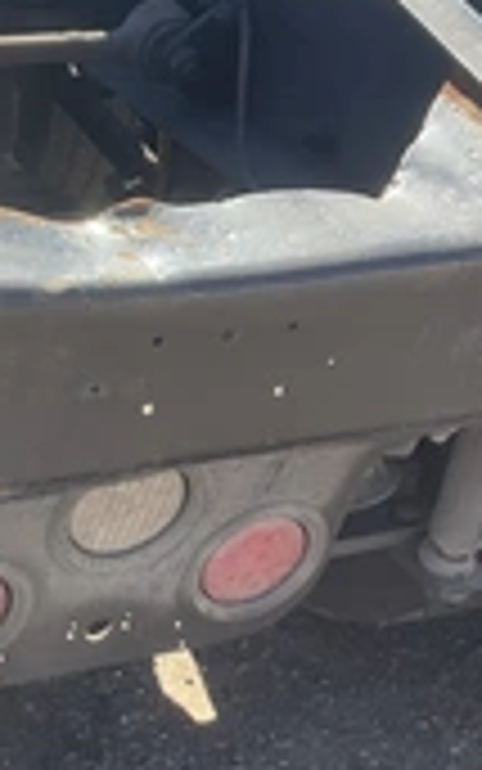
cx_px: 135
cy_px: 432
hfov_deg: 18.0
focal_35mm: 72
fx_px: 1512
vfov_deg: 28.6
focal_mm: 3
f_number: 1.8
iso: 25
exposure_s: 1/358
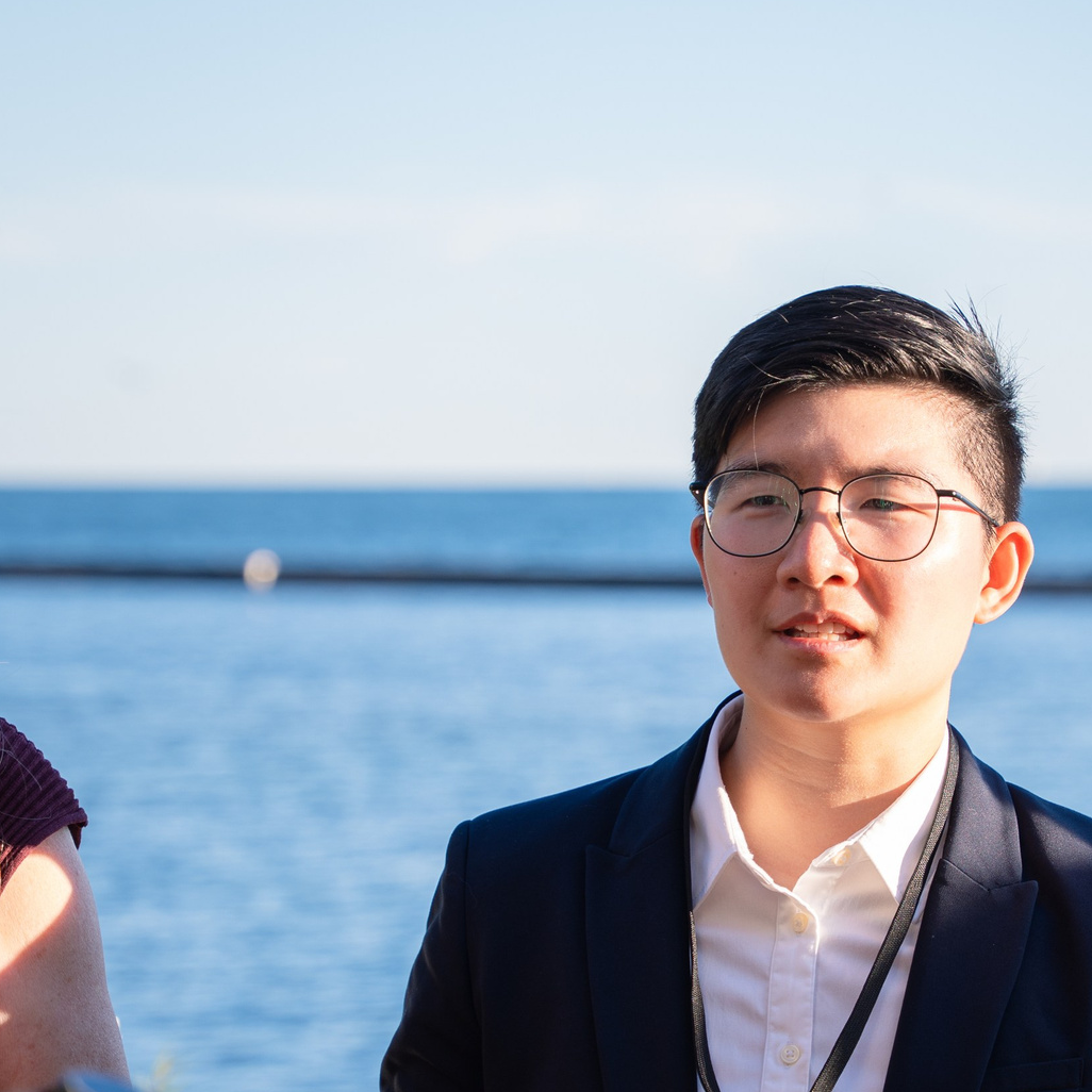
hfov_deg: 11.4
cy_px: 862
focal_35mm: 153
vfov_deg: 11.4
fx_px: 5461
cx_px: 827
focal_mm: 70
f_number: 3.5
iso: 100
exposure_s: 1/320
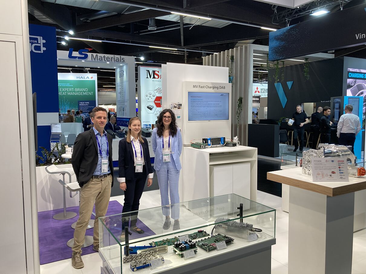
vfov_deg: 49.7
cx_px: 183
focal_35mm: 28
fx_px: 296
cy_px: 137
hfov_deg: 63.5
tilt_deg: -2.6
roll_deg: +0.4
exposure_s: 1/100
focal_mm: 3.99
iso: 50
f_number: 1.8
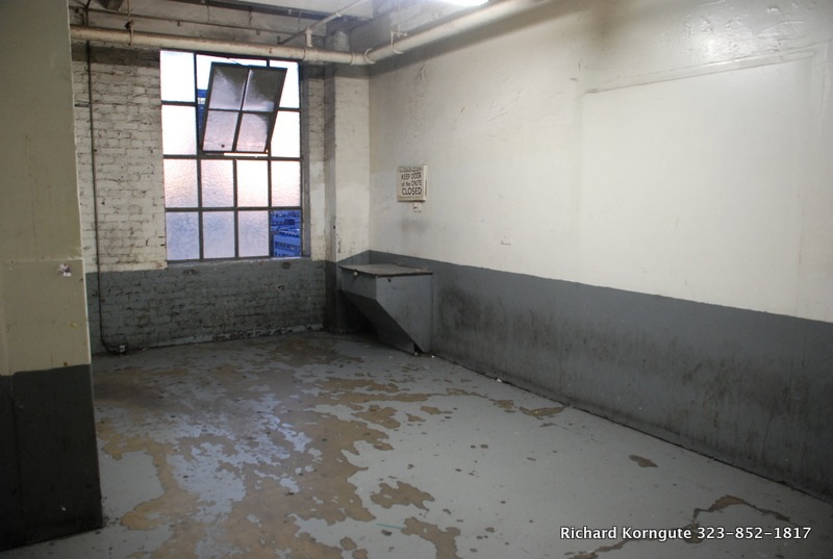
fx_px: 696
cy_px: 280
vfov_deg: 43.8
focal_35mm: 30
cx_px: 416
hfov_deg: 61.8
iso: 800
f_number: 3.8
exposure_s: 1/13
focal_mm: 20
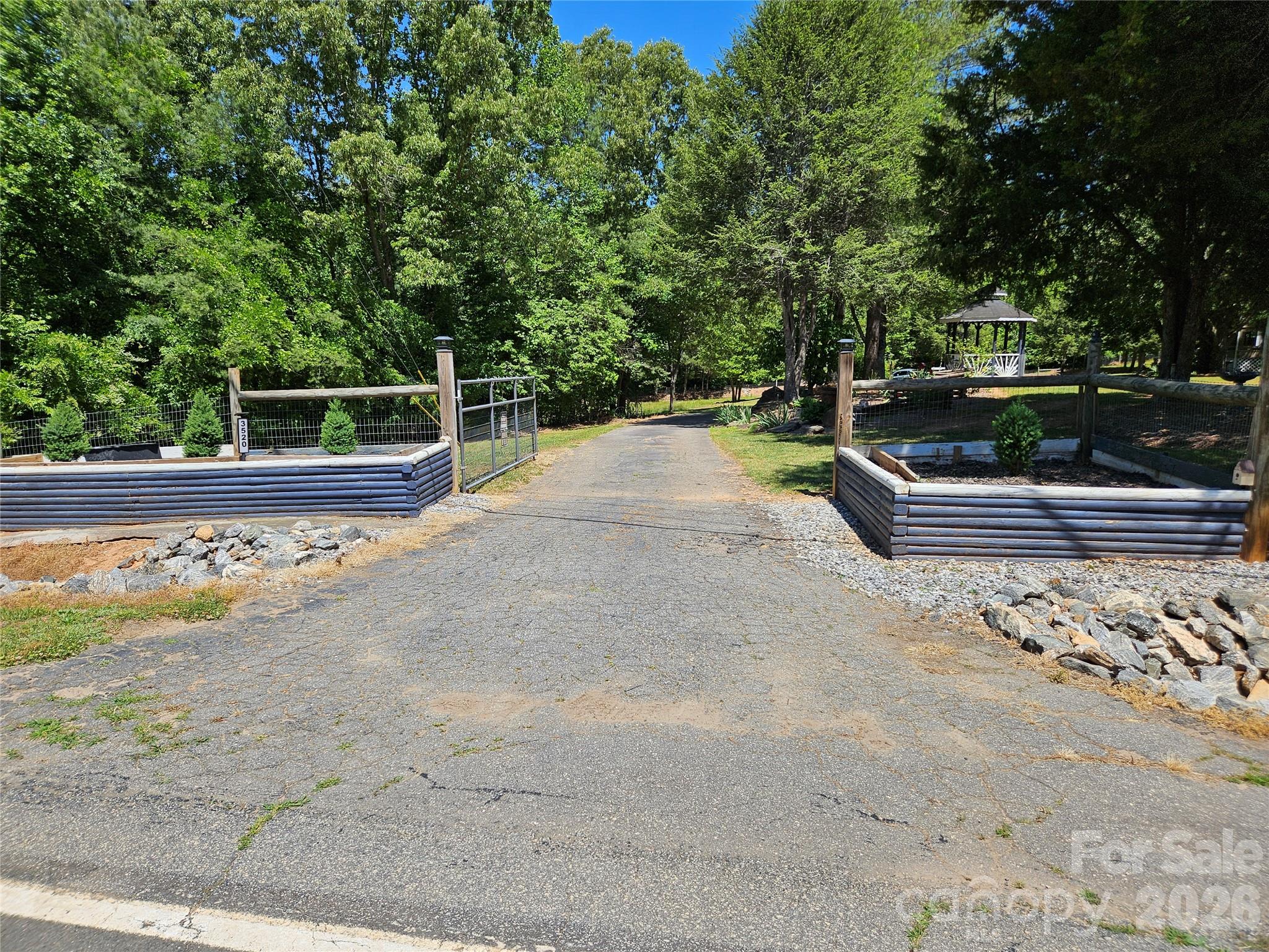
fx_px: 843
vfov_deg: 58.9
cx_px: 634
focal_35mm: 23
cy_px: 476
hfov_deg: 73.9
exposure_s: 1/1941
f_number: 1.8
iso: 25
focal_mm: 5.4
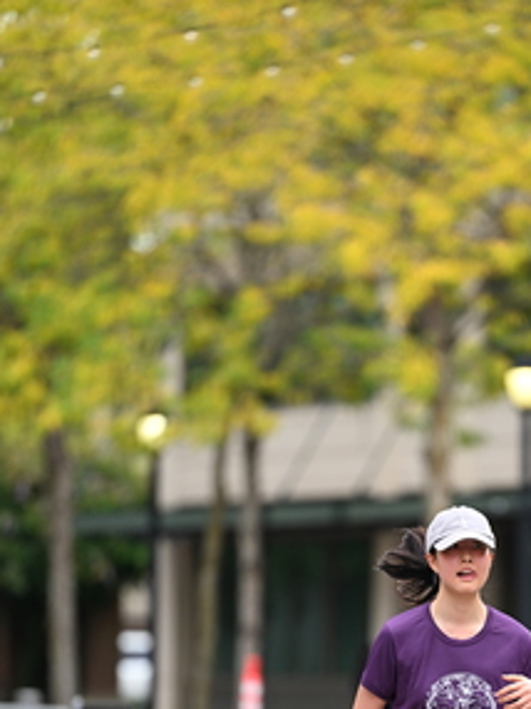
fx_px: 7395
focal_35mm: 361
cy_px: 642
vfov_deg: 5.5
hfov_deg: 4.1
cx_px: 423
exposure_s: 1/1600
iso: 640
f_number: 2.8
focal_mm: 195
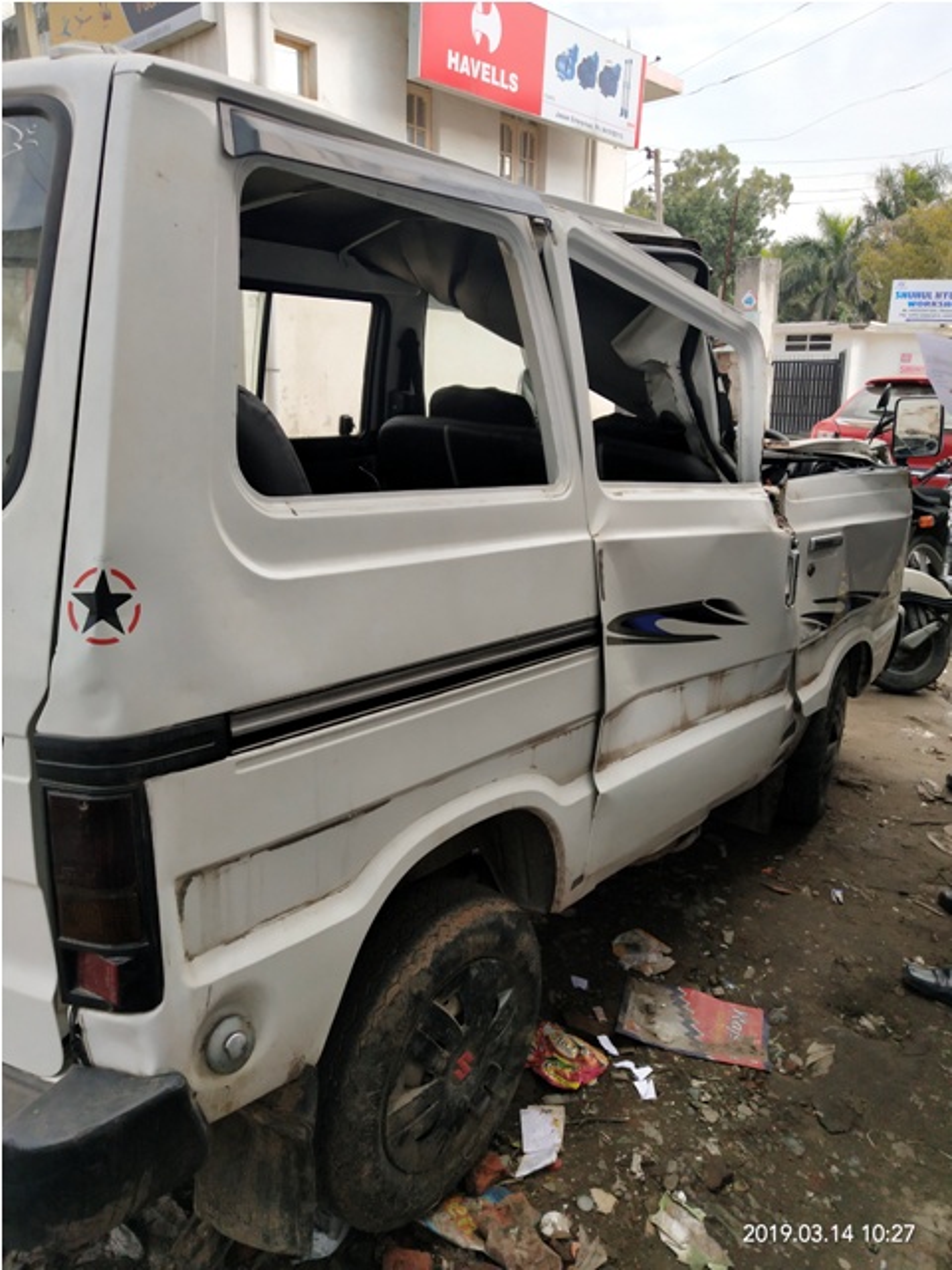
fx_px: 1100
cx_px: 476
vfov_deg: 60.0
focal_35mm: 30
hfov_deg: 46.8
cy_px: 635
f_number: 1.8
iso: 130
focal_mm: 3.95
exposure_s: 1/1312
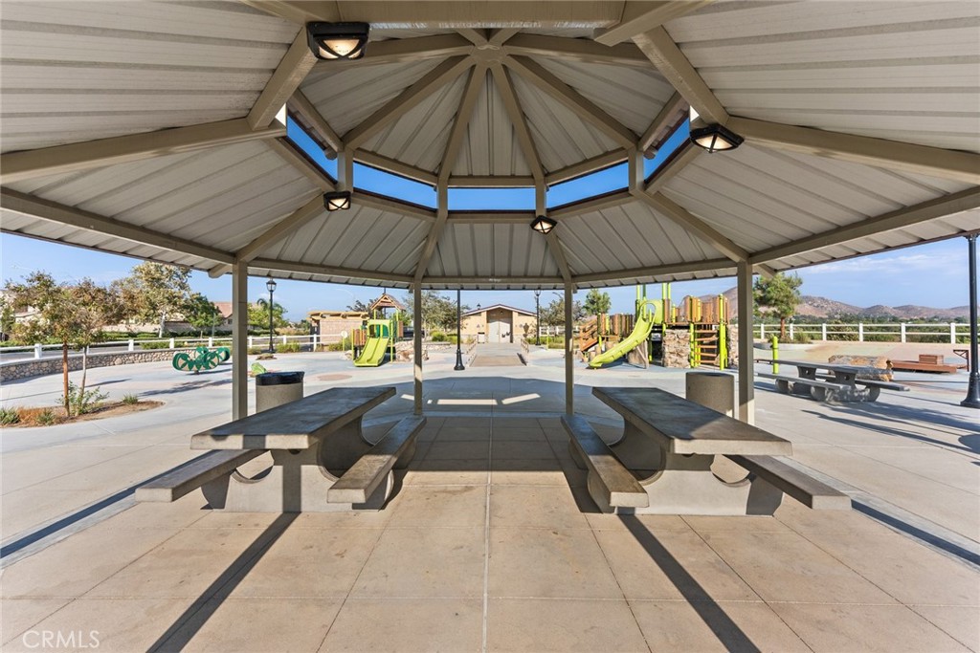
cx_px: 490
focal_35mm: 14
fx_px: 381
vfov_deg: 81.2
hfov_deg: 104.2
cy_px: 326
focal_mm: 14
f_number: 6.3
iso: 320
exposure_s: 1/1600
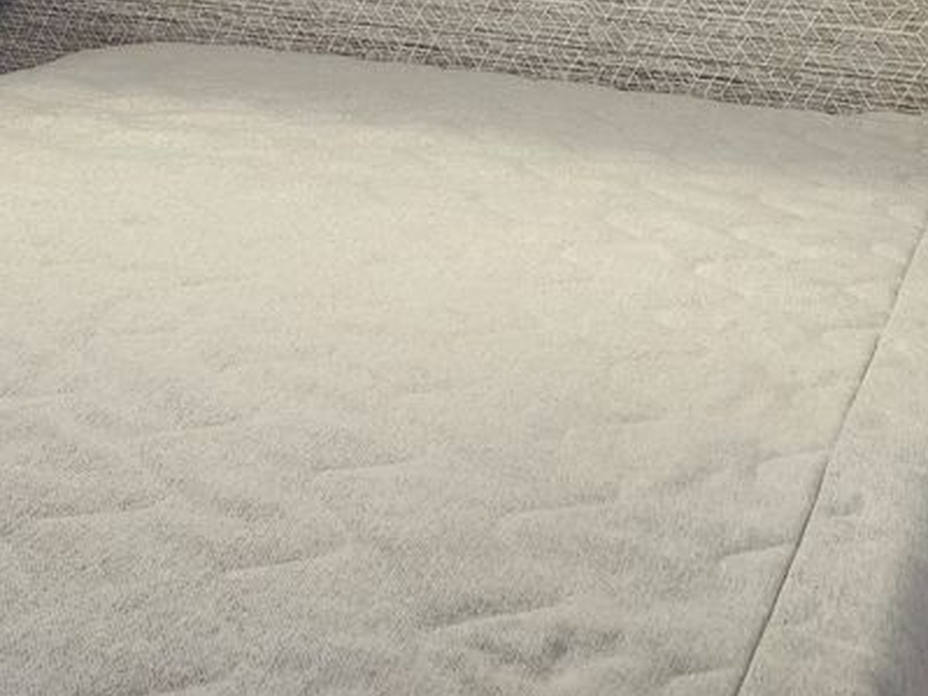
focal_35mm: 59
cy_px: -189
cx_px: 447
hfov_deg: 32.7
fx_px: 1581
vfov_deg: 22.4
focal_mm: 5.4
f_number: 1.8
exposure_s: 1/100
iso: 250
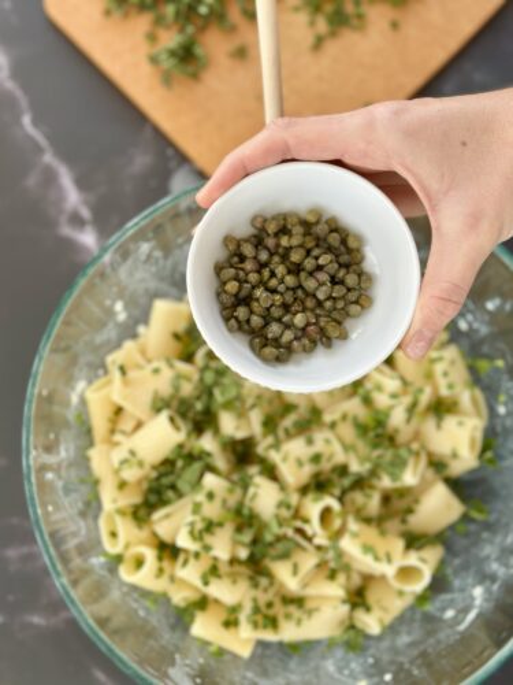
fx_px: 948
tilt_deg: -81.1
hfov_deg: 30.3
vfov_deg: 39.7
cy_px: 342
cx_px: 256
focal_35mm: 48
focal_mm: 6.86
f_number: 1.78
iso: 125
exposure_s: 1/102
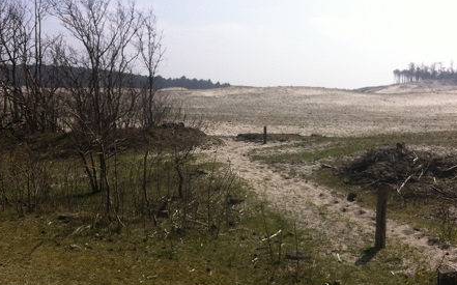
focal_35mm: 45
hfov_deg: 44.4
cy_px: 170
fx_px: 560
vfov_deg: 28.5
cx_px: 217
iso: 80
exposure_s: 1/2011
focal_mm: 3.85
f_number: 2.8
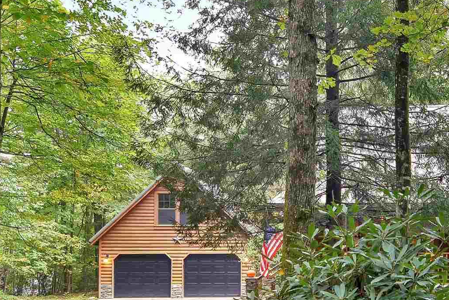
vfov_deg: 26.9
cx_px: 353
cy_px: 226
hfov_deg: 38.6
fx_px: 617
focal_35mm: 50
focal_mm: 11
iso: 160
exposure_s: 1/20
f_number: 2.8
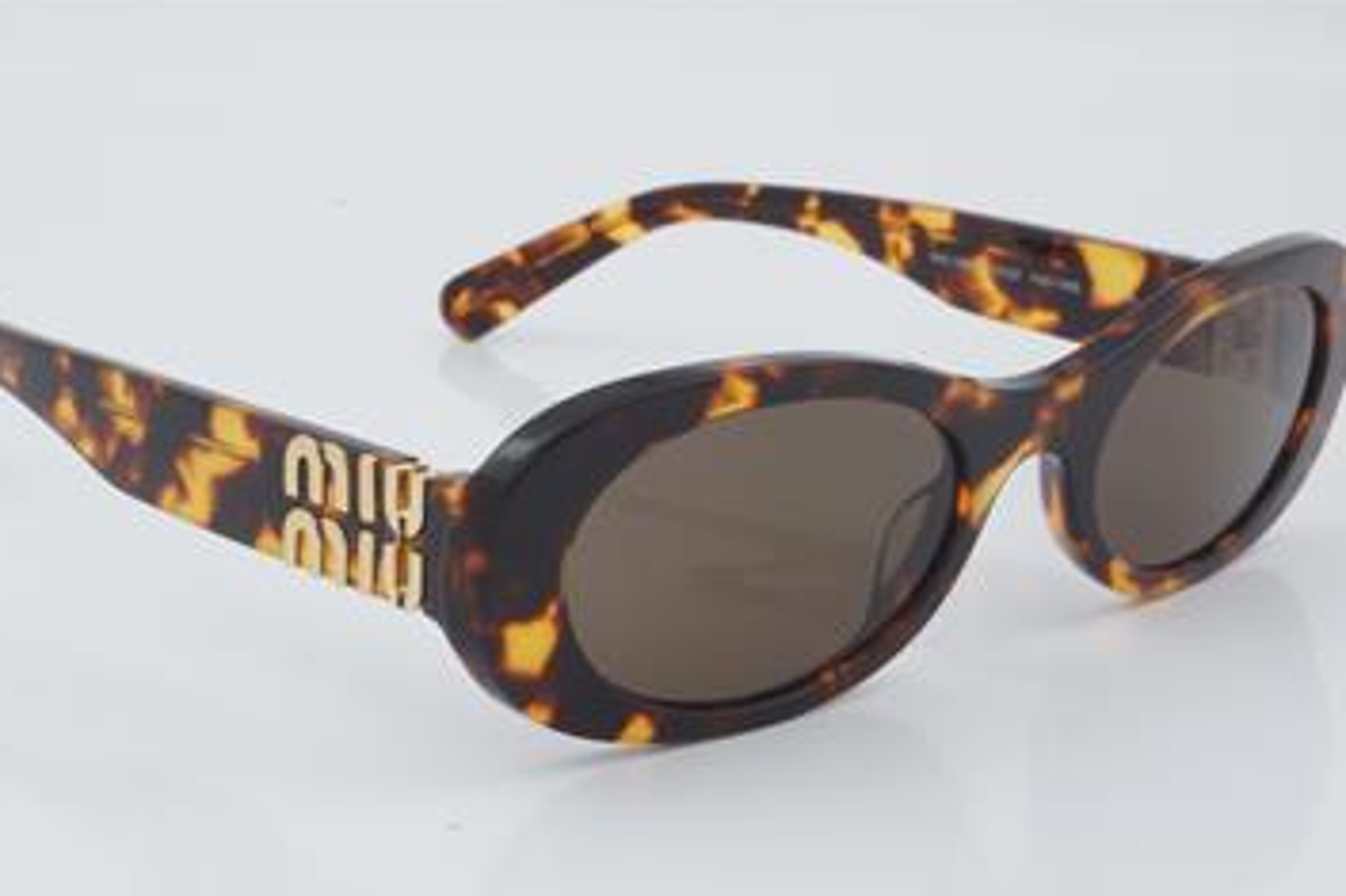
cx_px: 622
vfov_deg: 16.1
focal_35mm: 85
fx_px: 3176
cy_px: 488
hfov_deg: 23.9
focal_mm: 50
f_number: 32
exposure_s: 1/3
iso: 100
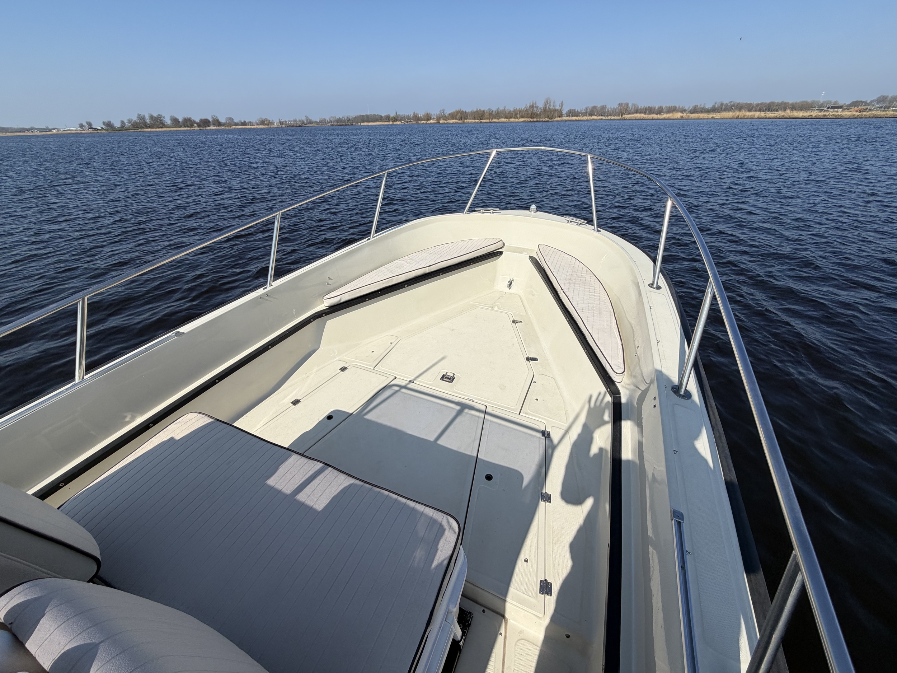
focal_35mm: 14
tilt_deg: -31.9
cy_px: 336
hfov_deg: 102.1
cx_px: 448
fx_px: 363
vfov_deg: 85.7
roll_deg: +2.1
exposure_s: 1/1431
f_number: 2.2
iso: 20
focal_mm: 2.22
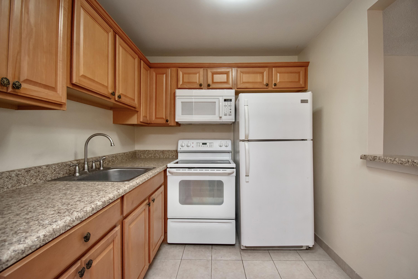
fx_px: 174
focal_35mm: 15
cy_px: 140
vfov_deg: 77.3
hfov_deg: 100.4
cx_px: 209
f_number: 4.5
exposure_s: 1/200
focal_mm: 10
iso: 1250
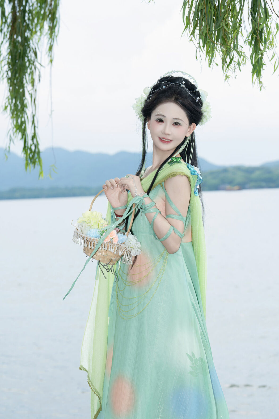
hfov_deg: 16.1
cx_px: 140
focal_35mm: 85
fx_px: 988
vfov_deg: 23.9
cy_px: 210
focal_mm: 85
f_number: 5.6
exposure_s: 1/200
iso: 200
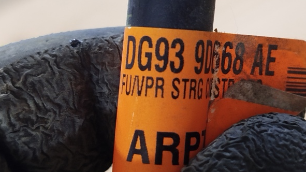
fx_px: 689
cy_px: 65
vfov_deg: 14.2
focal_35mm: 85
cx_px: 159
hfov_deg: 25.0
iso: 500
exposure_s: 1/25
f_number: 1.7
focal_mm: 5.31
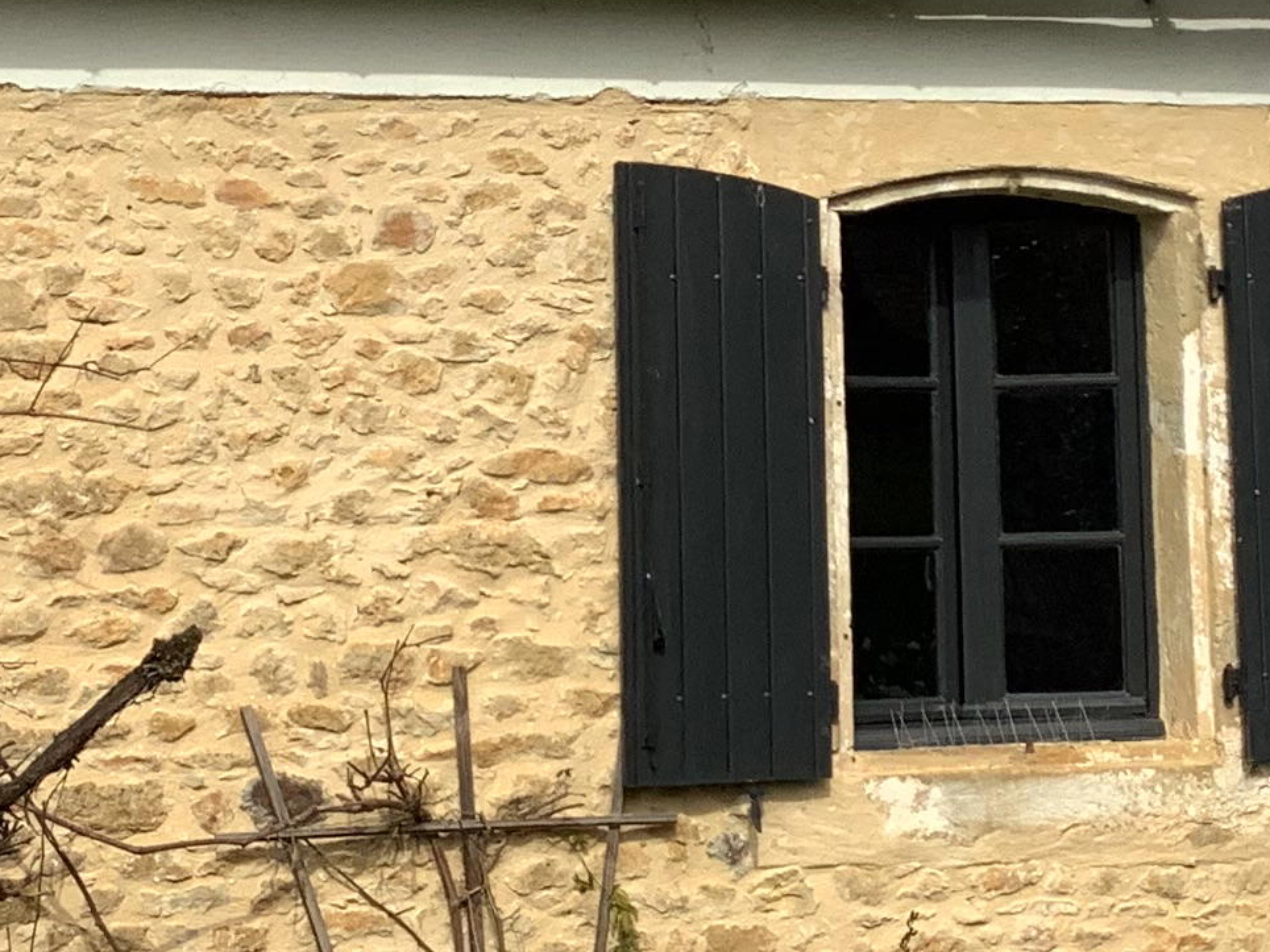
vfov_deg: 14.0
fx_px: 3852
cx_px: 689
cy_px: 162
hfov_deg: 18.7
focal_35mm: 105
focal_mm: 3.3
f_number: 2.4
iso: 25
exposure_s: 1/994
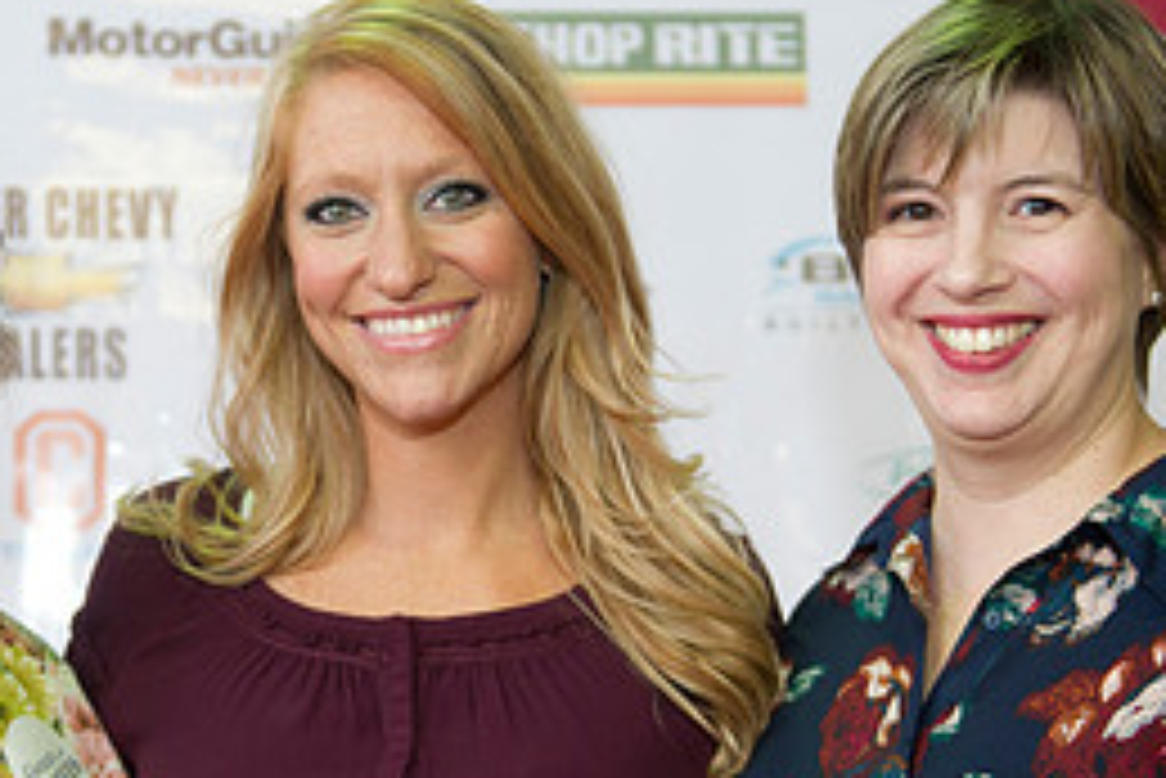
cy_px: 477
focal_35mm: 85
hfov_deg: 23.8
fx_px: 2754
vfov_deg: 16.1
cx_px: 428
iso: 640
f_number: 2.8
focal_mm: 38
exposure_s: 1/100
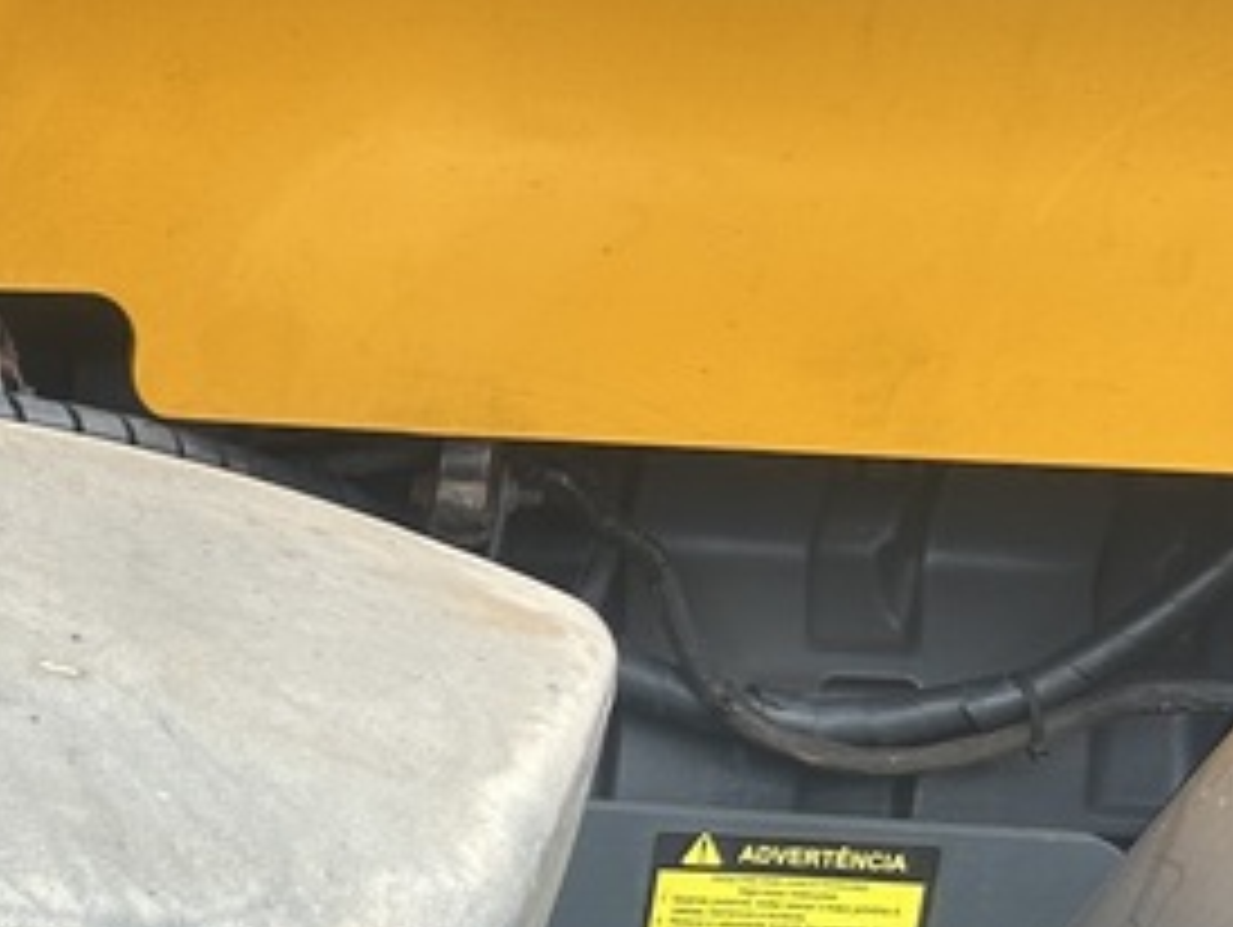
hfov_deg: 16.0
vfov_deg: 13.2
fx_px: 3850
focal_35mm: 108
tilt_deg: -18.8
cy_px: 1260
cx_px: -835
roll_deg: +3.0
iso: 50
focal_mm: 5.7
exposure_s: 1/361
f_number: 1.5
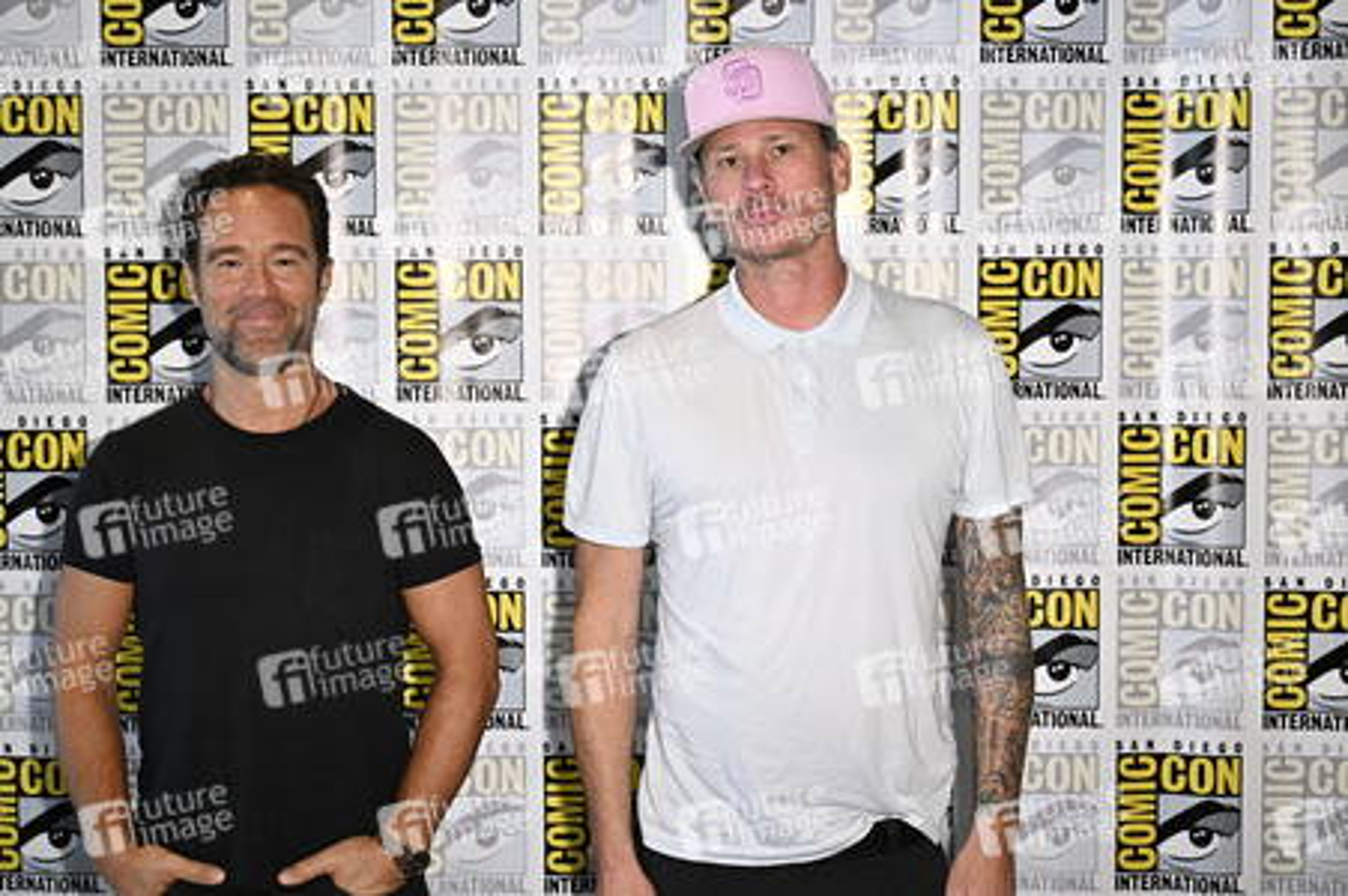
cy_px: 448
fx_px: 1946
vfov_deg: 26.0
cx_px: 674
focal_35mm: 52
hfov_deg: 38.2
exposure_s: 1/250
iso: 1250
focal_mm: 52
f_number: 4.5
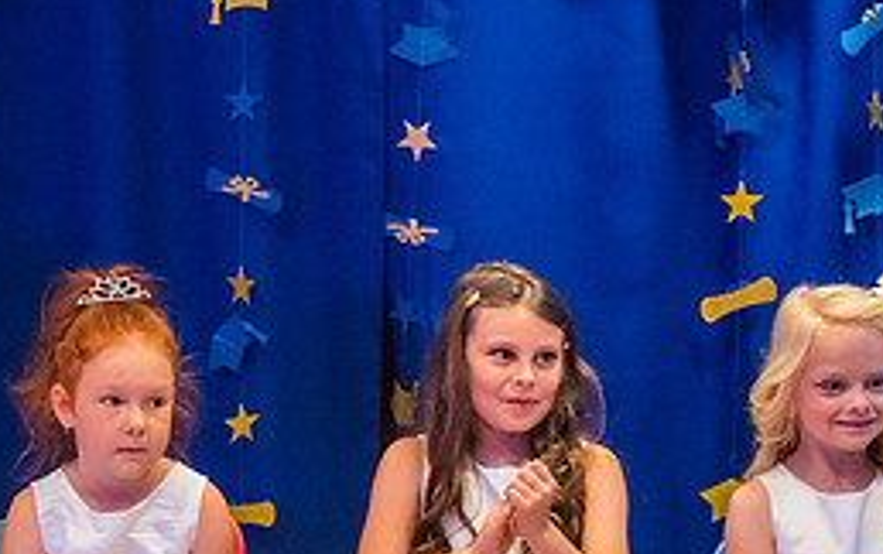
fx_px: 4410
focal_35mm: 183
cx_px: 284
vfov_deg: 7.2
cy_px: 480
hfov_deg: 11.4
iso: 3200
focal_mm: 80
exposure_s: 1/200
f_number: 2.8
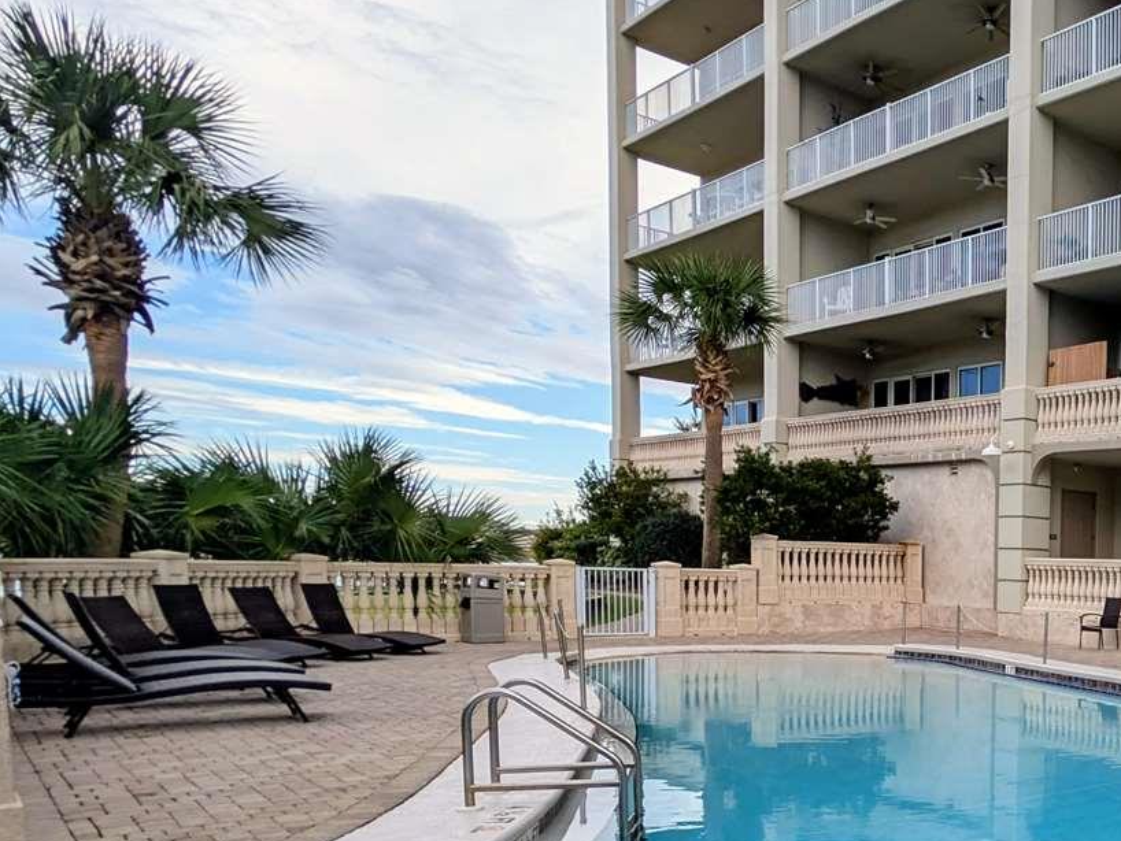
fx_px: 972
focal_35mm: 30
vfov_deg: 44.9
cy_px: 652
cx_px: 1224
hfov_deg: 45.5
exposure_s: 1/2174
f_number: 1.7
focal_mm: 2.02
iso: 48
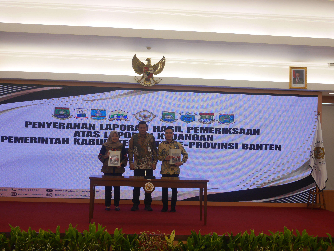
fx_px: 483
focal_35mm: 50
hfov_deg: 38.2
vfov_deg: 29.1
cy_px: 126
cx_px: 167
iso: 640
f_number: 5.2
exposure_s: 1/60
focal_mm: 25
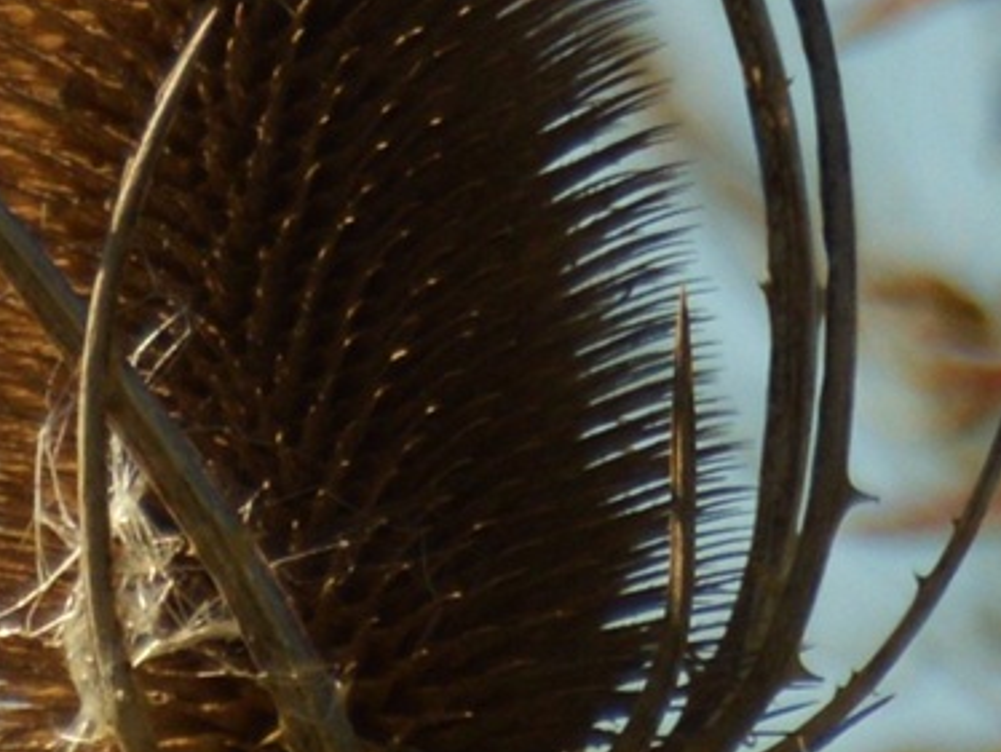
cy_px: -417
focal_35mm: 1478
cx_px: 170
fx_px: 42767
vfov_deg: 1.0
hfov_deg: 1.3
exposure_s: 1/1600
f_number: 5.6
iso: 200
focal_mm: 300
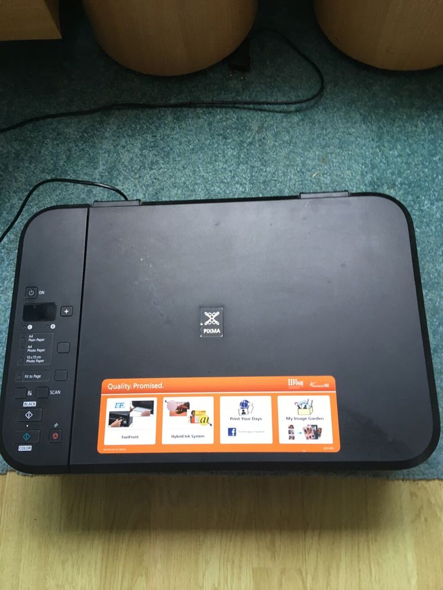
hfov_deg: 48.2
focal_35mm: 29
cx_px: 222
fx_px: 495
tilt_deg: -74.9
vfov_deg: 61.7
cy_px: 295
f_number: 2.2
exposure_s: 1/33
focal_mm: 4.15
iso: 100
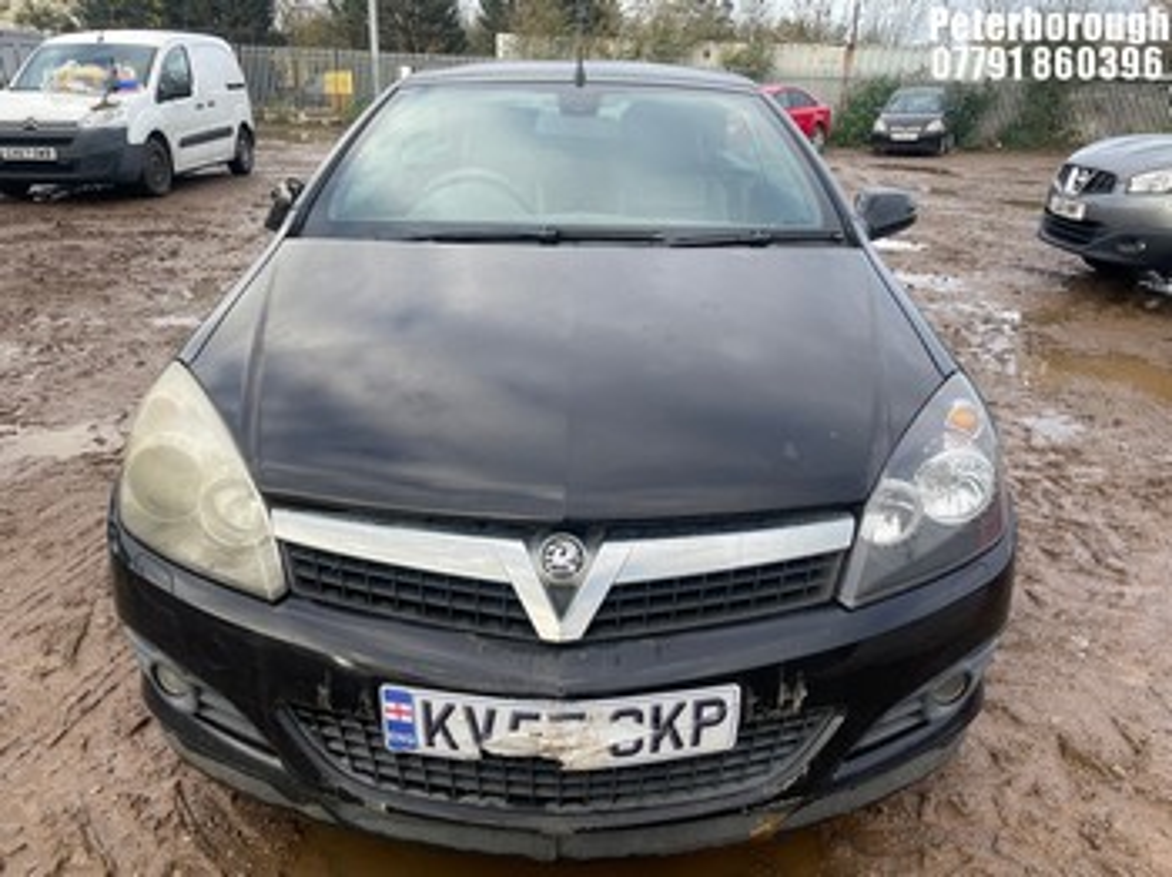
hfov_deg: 67.3
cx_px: 586
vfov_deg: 53.0
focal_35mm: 26
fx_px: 880
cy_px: 438
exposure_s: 1/475
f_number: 1.6
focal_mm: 4.2
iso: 32
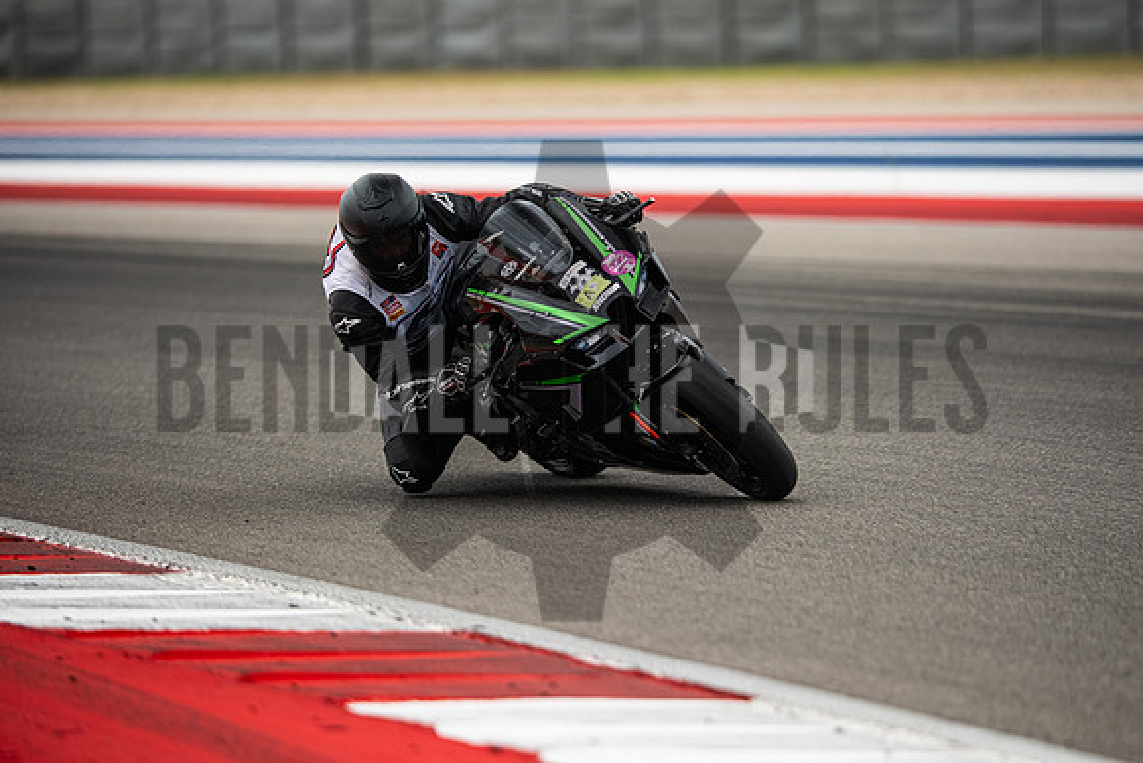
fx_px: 9527
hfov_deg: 6.9
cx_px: 572
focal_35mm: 300
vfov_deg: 4.6
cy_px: 382
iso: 320
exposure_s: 1/4000
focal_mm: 200
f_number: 2
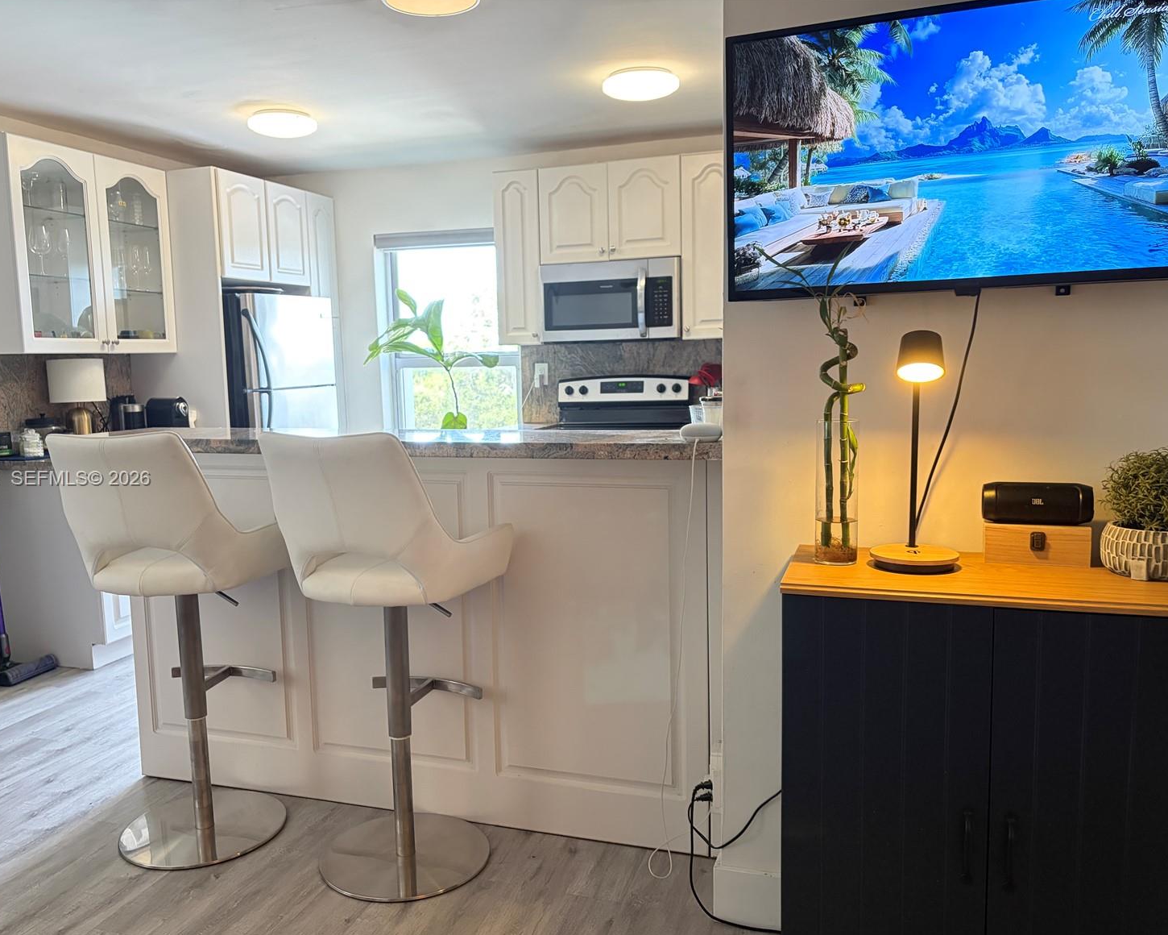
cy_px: 480
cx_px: 544
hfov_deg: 62.1
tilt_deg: -7.1
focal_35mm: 28
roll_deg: +1.0
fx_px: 968
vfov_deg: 51.5
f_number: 1.6
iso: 320
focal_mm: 5.96
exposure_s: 1/60
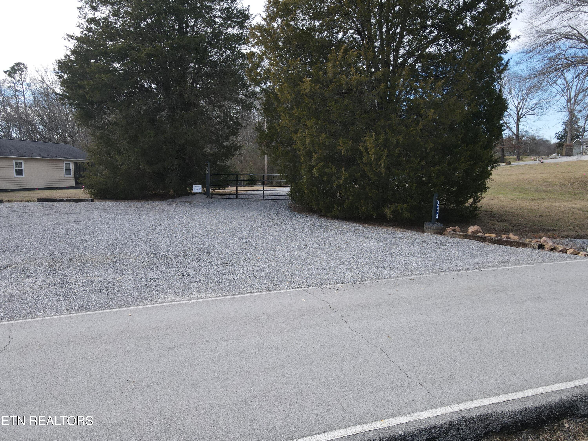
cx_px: 294
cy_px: 220
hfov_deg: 71.6
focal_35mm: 24
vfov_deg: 56.8
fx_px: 408
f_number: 2.8
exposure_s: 1/250
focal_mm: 4.5
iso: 100
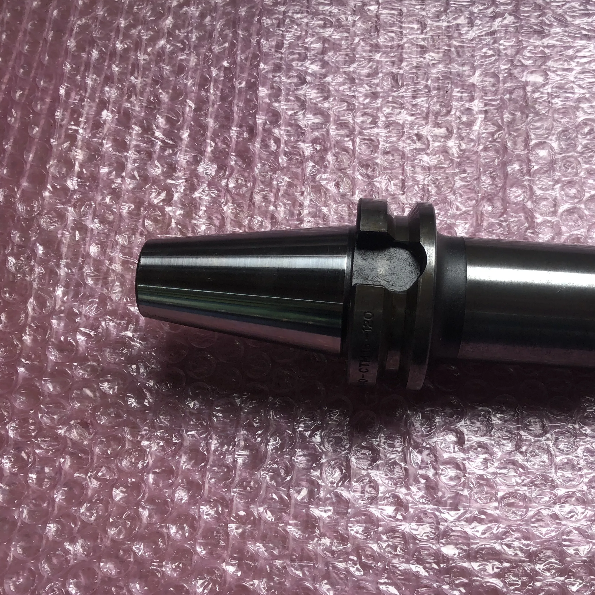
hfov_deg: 42.4
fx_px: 758
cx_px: 389
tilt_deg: -69.7
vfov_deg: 42.8
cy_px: 282
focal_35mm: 39
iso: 25
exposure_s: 1/120
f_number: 1.8
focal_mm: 3.99
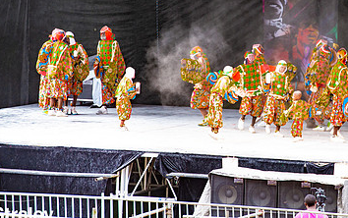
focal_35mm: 325
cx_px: 251
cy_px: 54
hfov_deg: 6.5
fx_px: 3085
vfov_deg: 4.0
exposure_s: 1/160
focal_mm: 195
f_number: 5
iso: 500
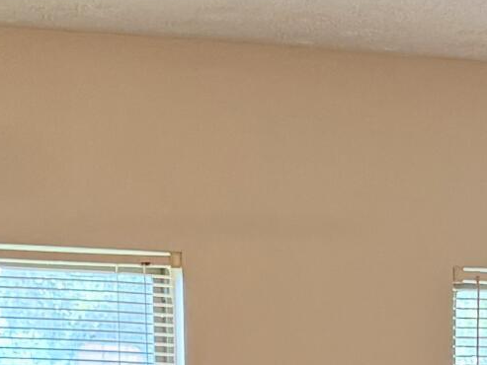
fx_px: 2055
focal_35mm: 146
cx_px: 381
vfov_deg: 9.2
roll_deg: +0.1
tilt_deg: -8.5
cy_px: 862
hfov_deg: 13.5
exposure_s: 1/60
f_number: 1.78
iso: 250
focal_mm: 6.76
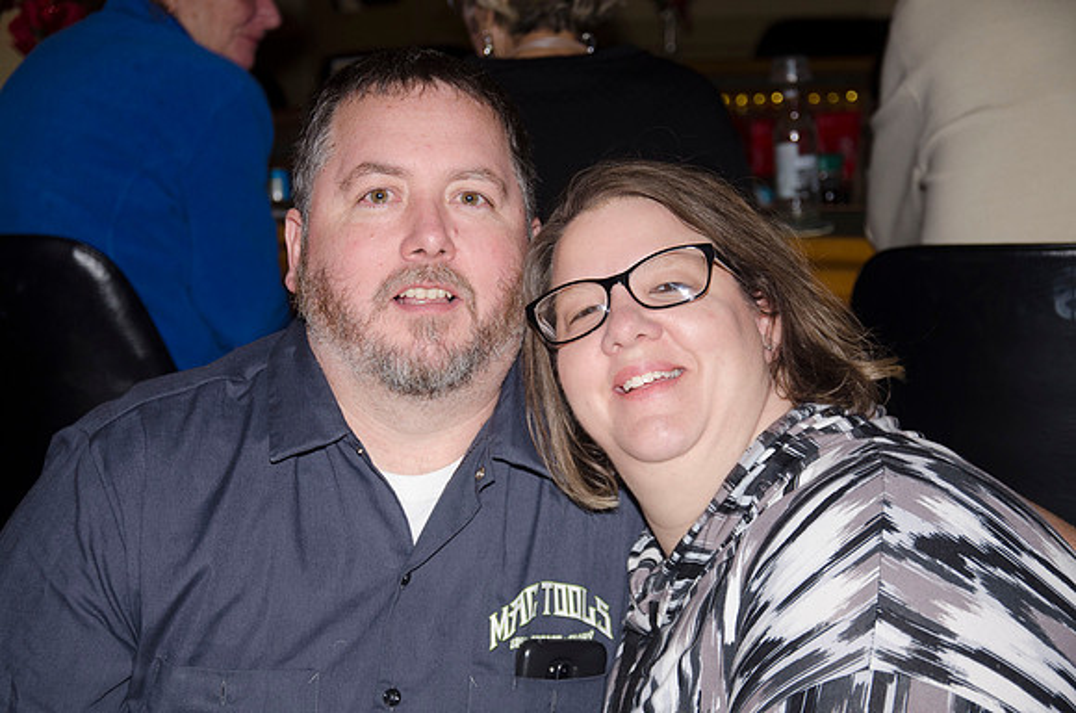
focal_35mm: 93
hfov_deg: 22.0
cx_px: 538
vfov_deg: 14.6
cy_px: 356
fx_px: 2774
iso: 400
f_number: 5.6
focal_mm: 62
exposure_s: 1/60
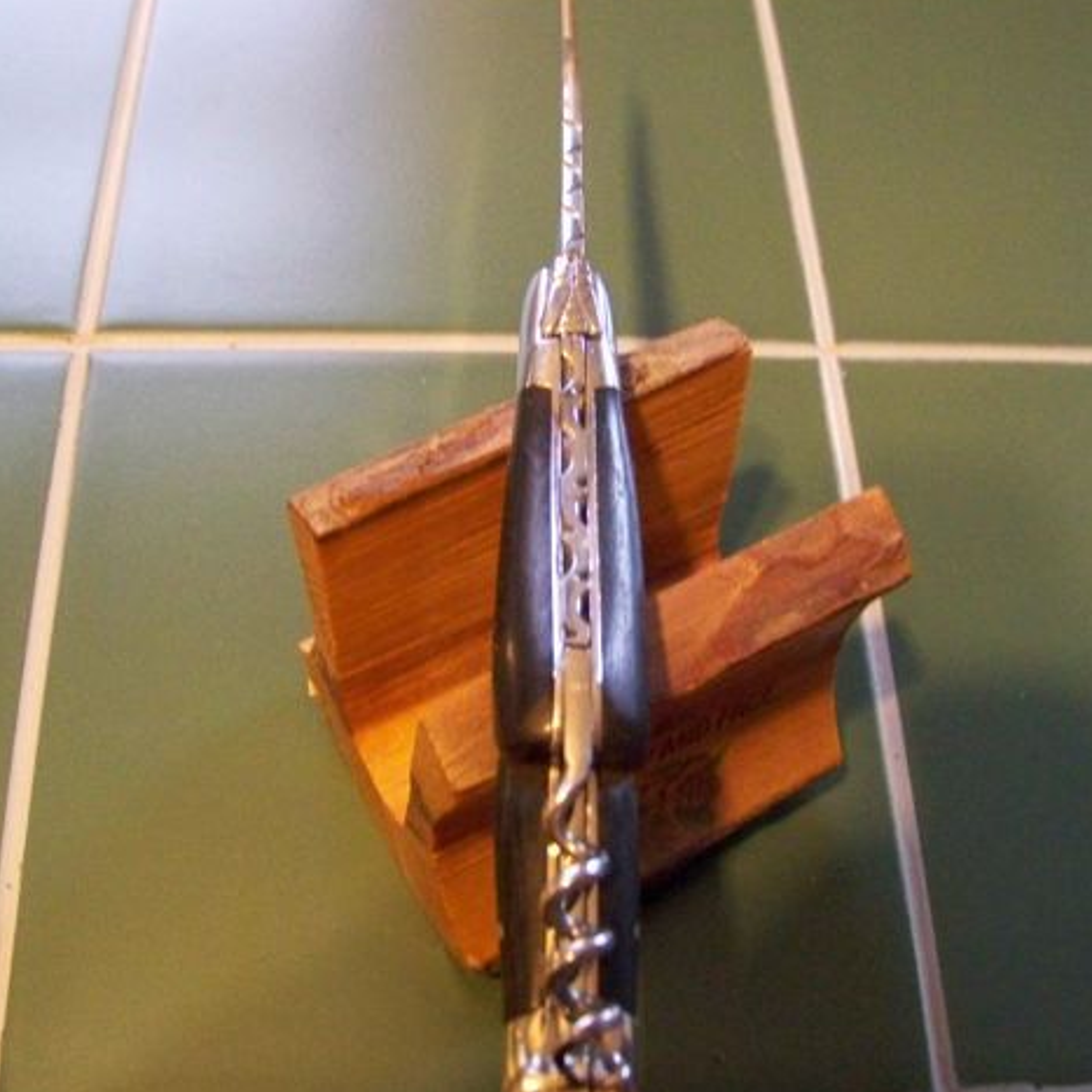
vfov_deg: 41.9
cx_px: 538
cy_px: 540
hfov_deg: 41.9
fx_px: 1428
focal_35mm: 40
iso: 1000
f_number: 2.8
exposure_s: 1/30
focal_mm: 5.85
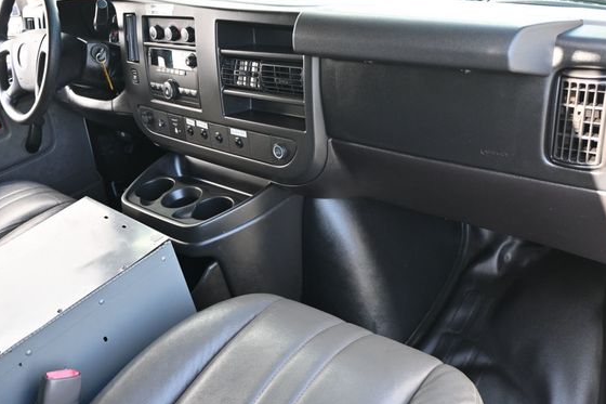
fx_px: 548
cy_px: 186
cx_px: 306
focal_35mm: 33
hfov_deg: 57.9
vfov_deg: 40.4
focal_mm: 19
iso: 400
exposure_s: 1/200
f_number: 3.8
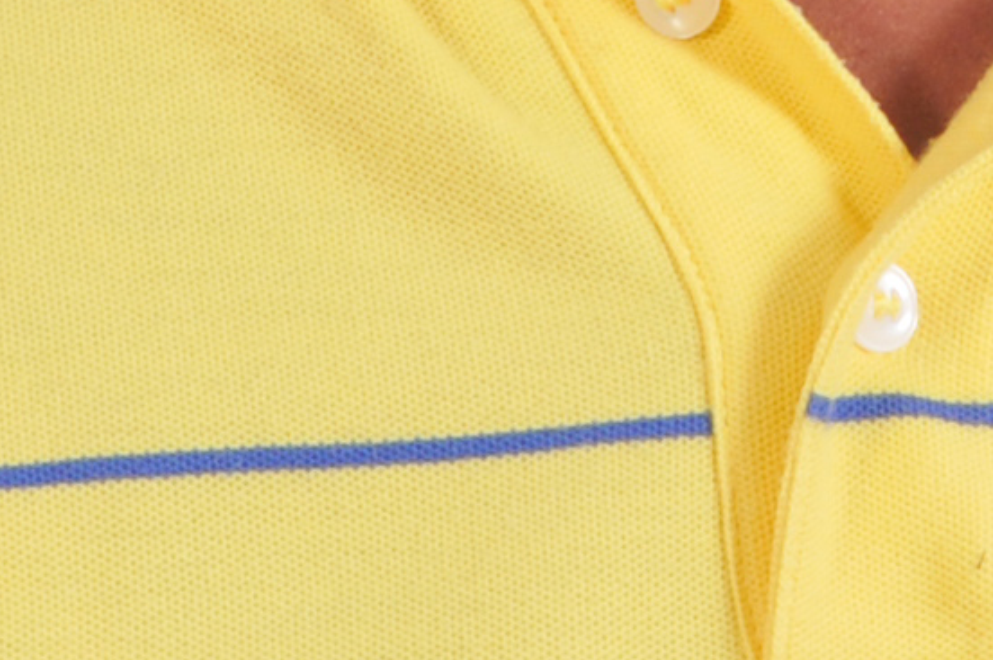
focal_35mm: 641
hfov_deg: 3.2
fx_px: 17662
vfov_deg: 2.1
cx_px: 1270
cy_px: -660
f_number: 10
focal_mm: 55
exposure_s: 1/200
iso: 200
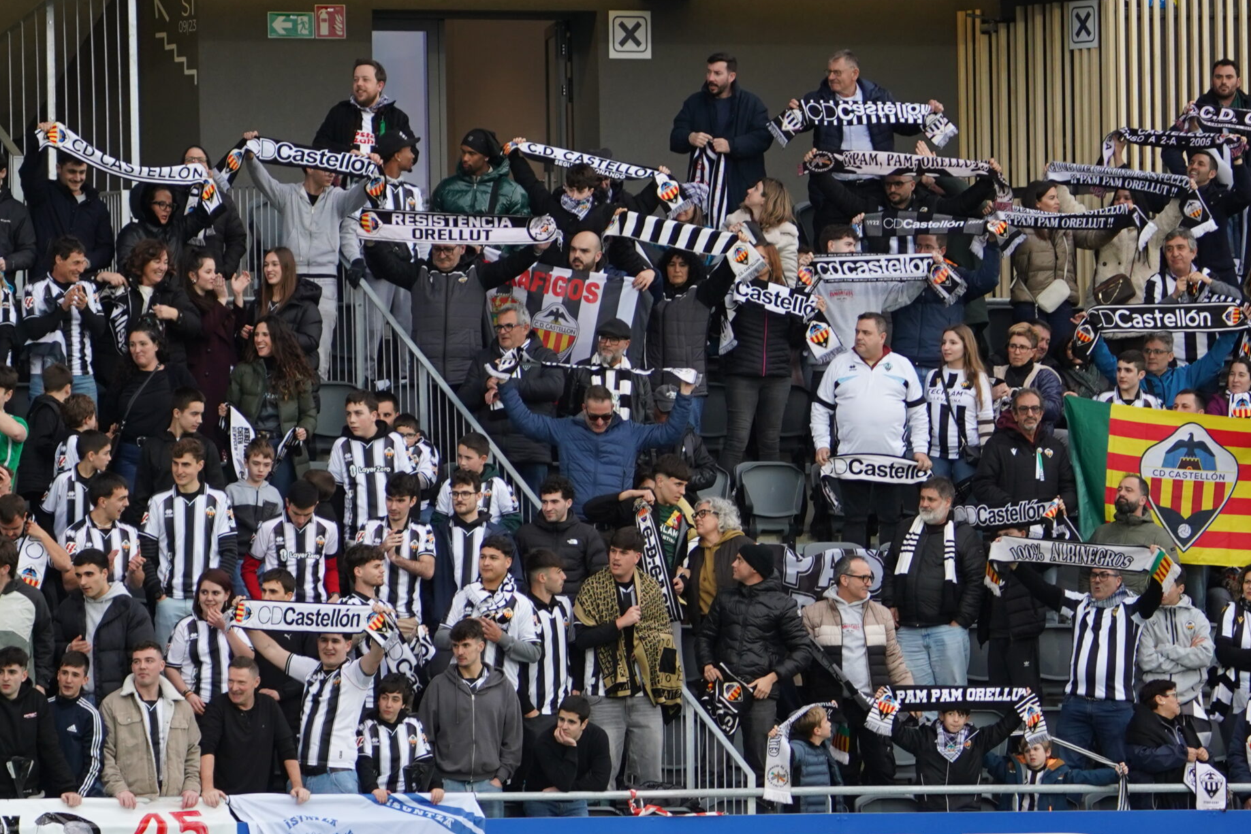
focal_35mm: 418
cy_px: 410
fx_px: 14526
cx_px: 599
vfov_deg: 3.3
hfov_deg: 4.9
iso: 800
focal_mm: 200
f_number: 5.6
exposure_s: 1/320
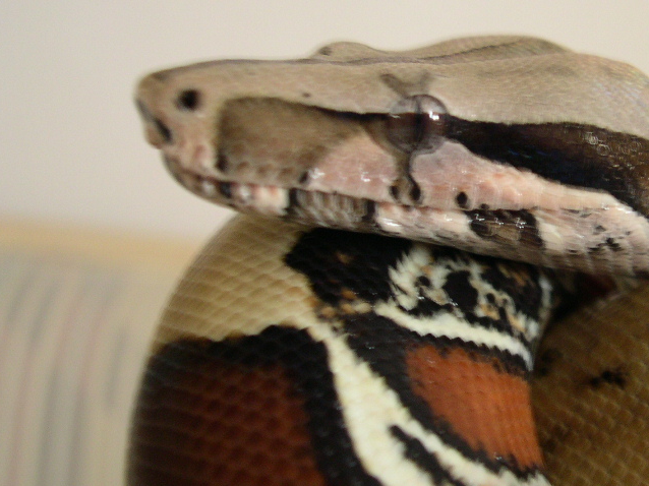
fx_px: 1143
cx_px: 499
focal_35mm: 61
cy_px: 203
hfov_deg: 31.1
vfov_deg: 24.0
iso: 203
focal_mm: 8
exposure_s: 1/4.8
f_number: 2.8
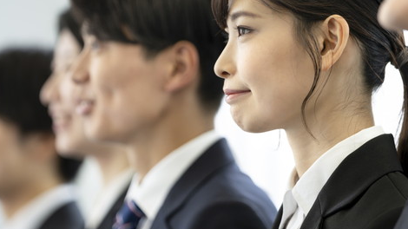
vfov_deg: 4.4
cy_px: 98
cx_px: 230
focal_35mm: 278
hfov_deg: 7.8
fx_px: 3007
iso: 320
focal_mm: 156
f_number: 2.8
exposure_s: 1/250
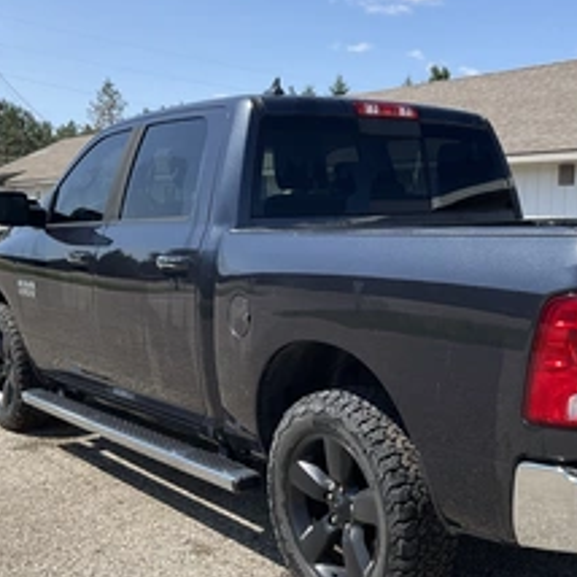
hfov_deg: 34.7
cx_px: 423
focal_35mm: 48
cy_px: 324
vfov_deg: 35.3
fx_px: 905
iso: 25
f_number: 1.8
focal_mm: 3
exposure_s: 1/1279
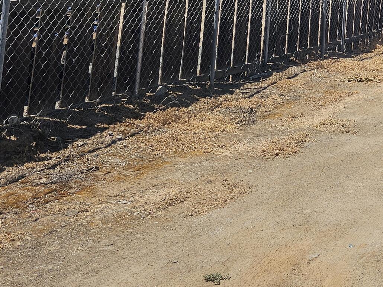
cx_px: 522
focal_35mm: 67
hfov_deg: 24.5
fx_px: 741
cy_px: -123
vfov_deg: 19.5
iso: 10
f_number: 1.7
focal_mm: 6.3
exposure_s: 1/978
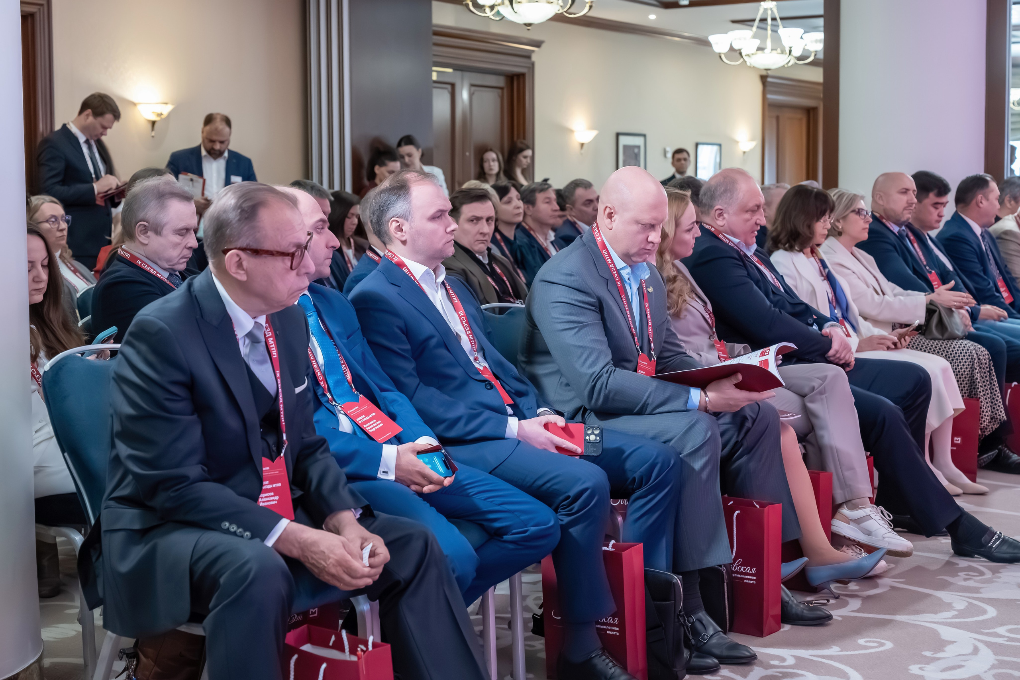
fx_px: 1615
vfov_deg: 23.8
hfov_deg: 35.1
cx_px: 510
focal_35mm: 57
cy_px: 340
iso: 7200
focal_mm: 57
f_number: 5
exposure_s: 1/200
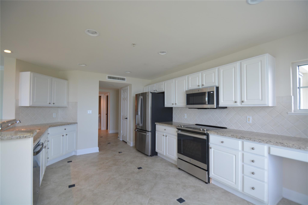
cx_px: 154
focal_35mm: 15
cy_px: 102
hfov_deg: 100.4
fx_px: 128
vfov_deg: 77.3
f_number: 4
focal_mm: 10
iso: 400
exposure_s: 1/60
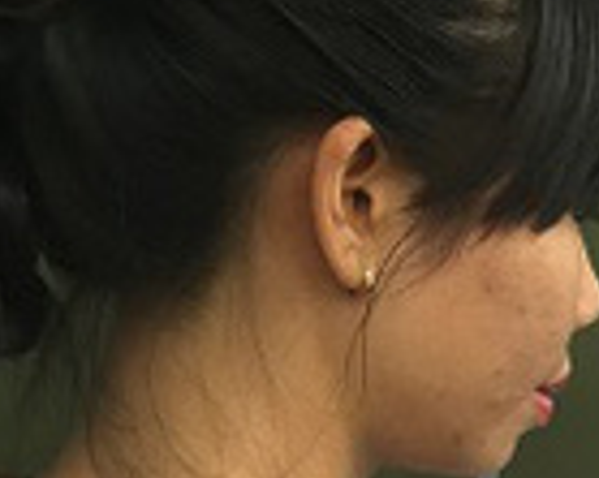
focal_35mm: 130
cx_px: 1215
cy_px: 792
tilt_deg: -11.2
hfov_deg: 12.8
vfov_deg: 11.2
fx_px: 2303
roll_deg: -2.4
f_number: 2.2
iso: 50
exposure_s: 1/120
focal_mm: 4.15
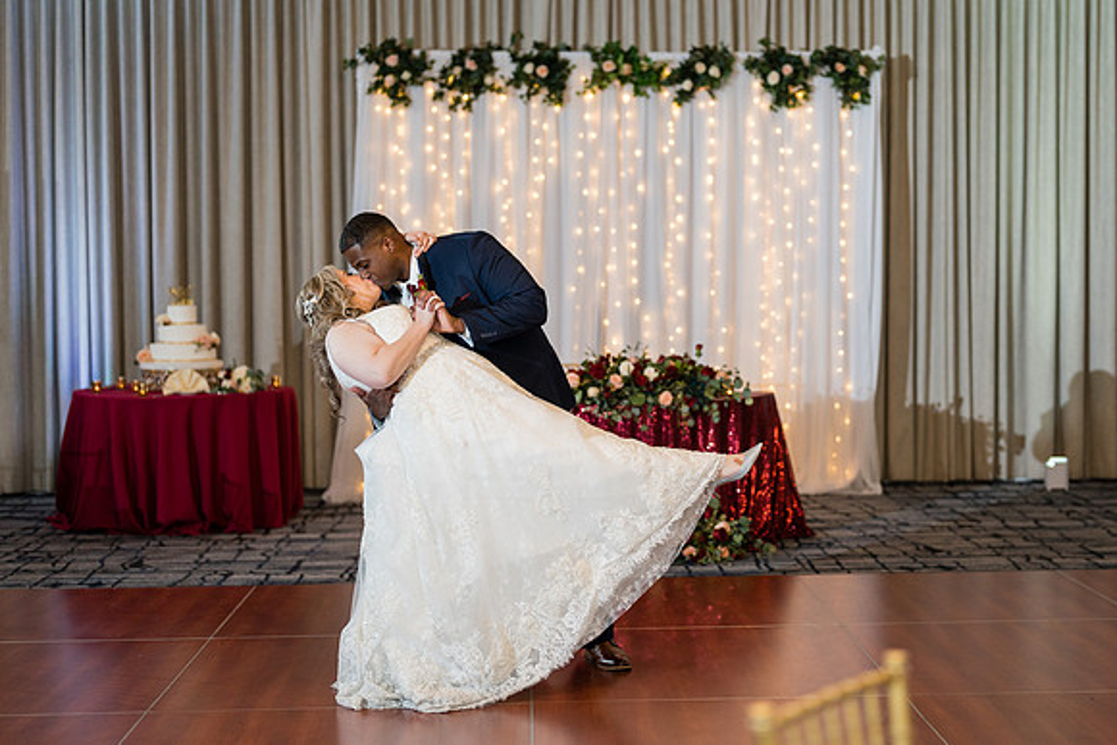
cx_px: 682
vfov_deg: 22.3
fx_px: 1893
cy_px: 341
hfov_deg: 32.7
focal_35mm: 61
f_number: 1.4
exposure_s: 1/250
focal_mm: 50
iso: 500
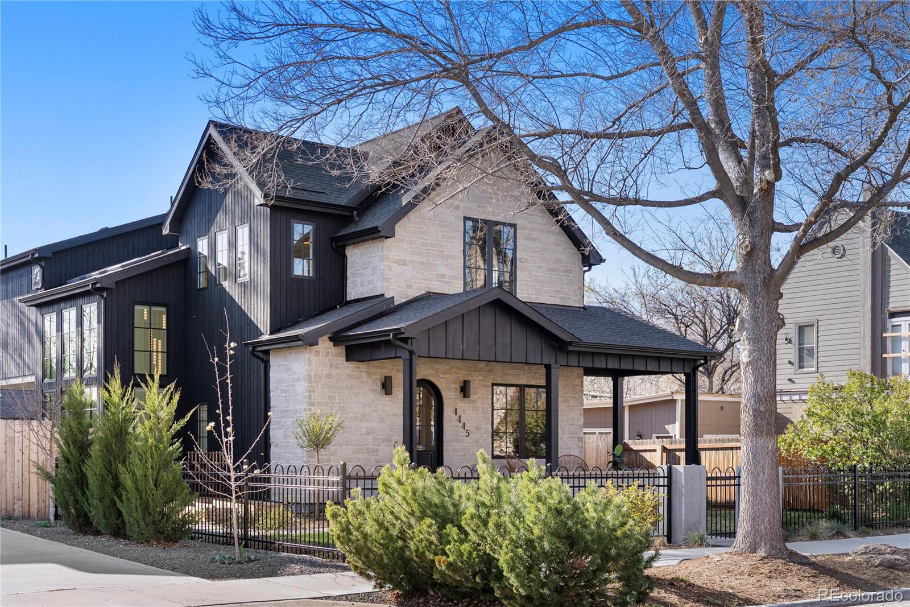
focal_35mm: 46
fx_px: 1155
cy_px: 304
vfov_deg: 29.4
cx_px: 455
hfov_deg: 43.0
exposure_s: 1/125
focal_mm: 45.7
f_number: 5.6
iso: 125
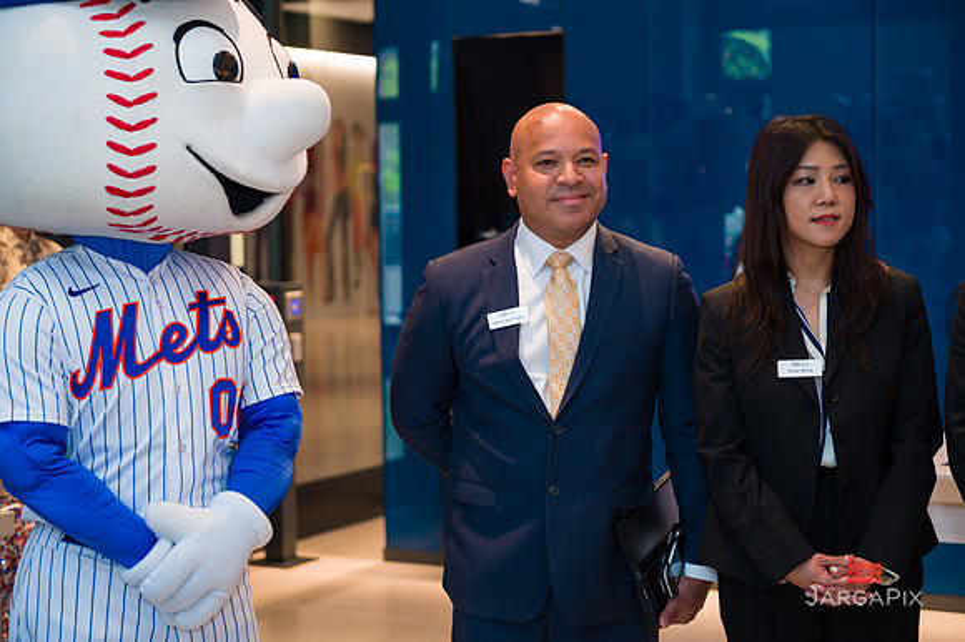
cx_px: 482
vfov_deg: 19.4
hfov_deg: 28.9
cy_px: 321
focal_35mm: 70
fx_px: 1875
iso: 800
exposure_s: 1/200
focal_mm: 70
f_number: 4
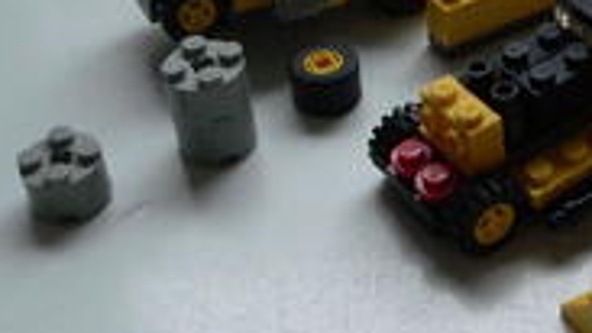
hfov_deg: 26.7
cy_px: 16
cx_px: 518
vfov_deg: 15.5
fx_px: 1209
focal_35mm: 77
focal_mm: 6
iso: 400
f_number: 3.7
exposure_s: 1/125
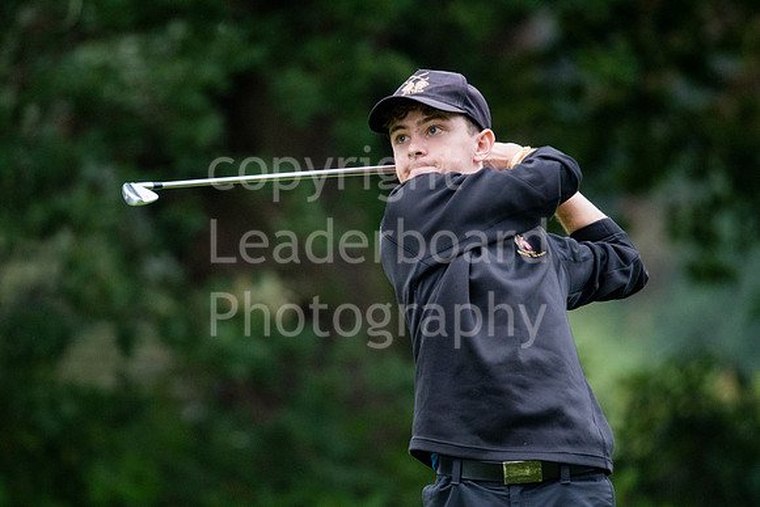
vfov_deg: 3.1
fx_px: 9502
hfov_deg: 4.6
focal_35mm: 450
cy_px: 254
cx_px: 380
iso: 2500
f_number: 4
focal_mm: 300
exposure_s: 1/1000
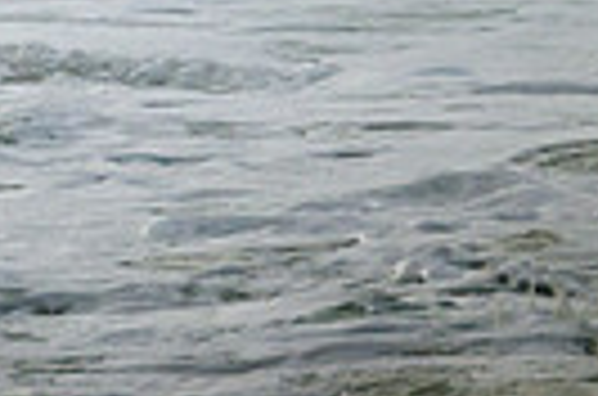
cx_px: -589
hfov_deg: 0.6
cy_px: -421
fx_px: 58000
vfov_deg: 0.4
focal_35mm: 3500
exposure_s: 1/2500
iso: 1400
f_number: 11
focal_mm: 800
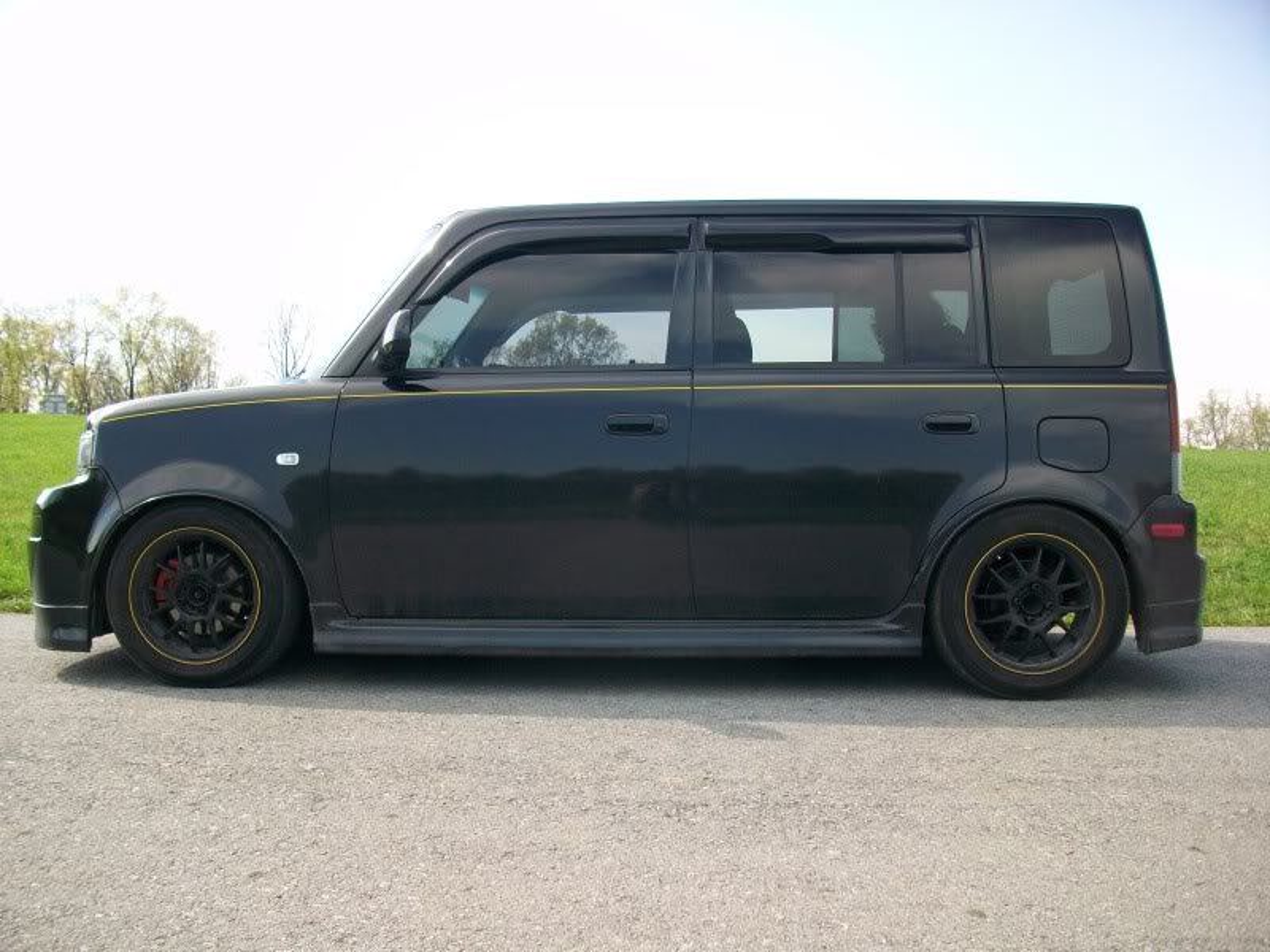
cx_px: 635
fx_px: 1174
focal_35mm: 32
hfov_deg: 56.8
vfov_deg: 44.2
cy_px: 476
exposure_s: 1/320
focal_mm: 5.7
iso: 64
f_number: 2.8
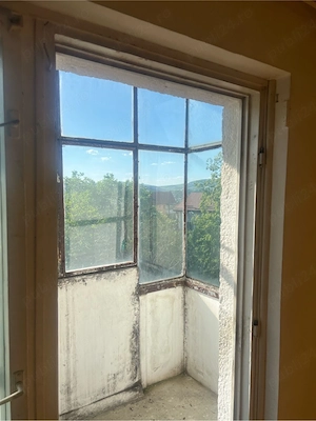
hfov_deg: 53.1
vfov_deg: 67.3
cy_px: 210
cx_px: 158
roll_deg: -0.1
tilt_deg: -3.6
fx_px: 316
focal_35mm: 26
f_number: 1.5
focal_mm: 5.7
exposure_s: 1/3831
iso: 50
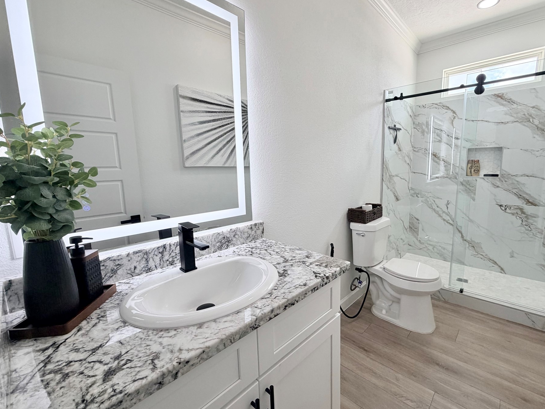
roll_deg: +0.6
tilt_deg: -8.4
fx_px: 252
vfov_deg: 78.1
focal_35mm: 16
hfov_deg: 94.2
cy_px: 202
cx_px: 300
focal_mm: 2.22
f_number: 2.2
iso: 125
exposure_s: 1/112
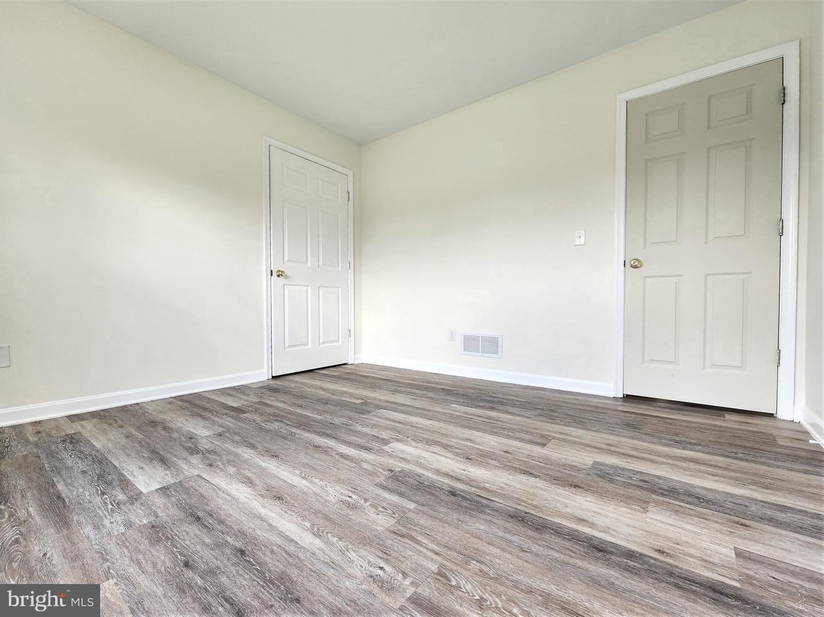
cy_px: 308
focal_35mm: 13
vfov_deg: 89.9
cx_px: 412
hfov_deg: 106.2
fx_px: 309
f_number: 2.2
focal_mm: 2.2
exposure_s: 1/60
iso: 64
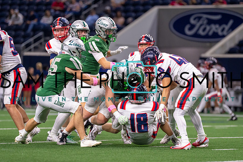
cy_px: 79
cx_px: 118
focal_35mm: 274
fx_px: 1849
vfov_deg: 5.0
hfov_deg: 7.5
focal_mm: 200
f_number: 2.8
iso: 2500
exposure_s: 1/1000
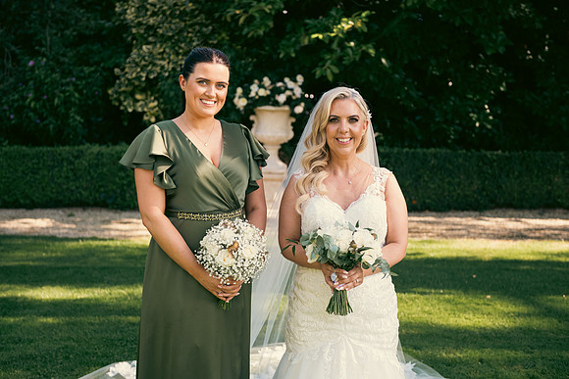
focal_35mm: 56
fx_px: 885
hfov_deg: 35.6
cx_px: 284
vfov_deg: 24.2
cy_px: 190
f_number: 3.5
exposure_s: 1/320
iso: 200
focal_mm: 56
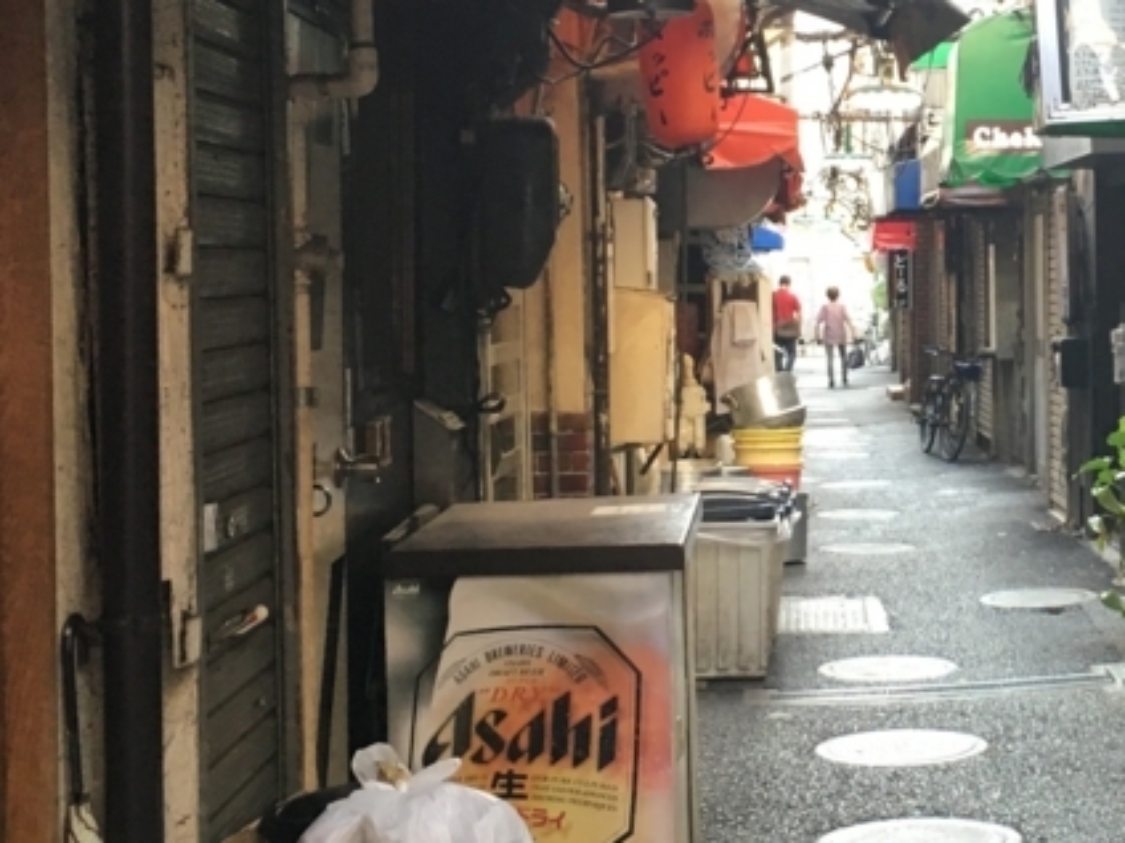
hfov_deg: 26.6
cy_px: 334
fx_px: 2275
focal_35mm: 70
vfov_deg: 21.0
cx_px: 1067
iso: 40
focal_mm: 4.15
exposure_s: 1/30
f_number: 2.2
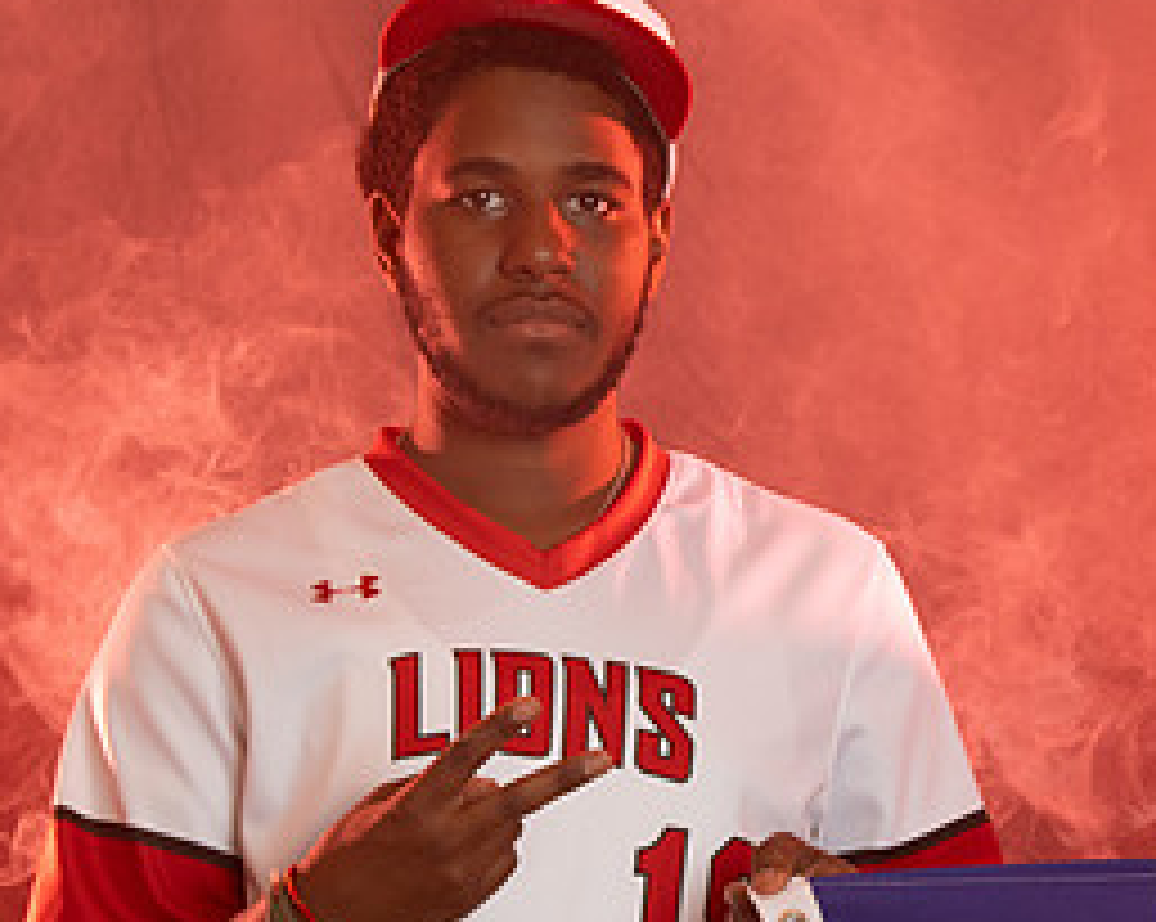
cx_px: 1474
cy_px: 770
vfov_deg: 9.3
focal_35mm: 166
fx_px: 5673
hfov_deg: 11.4
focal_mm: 52
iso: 320
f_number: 6.3
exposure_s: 1/200
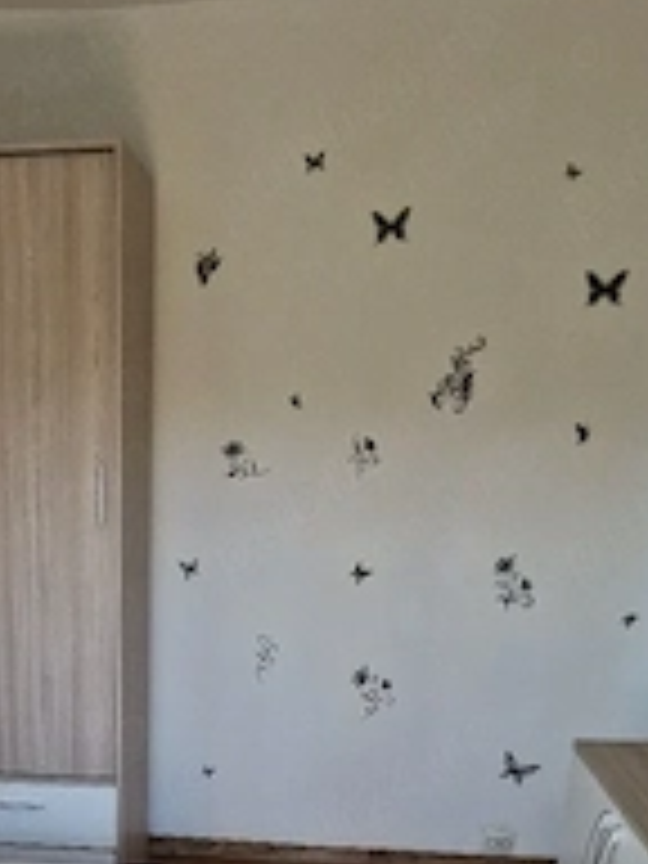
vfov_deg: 35.6
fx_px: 1198
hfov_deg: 29.3
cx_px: 94
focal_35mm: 48
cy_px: 873
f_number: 1.8
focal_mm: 5.4
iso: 125
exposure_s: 1/182
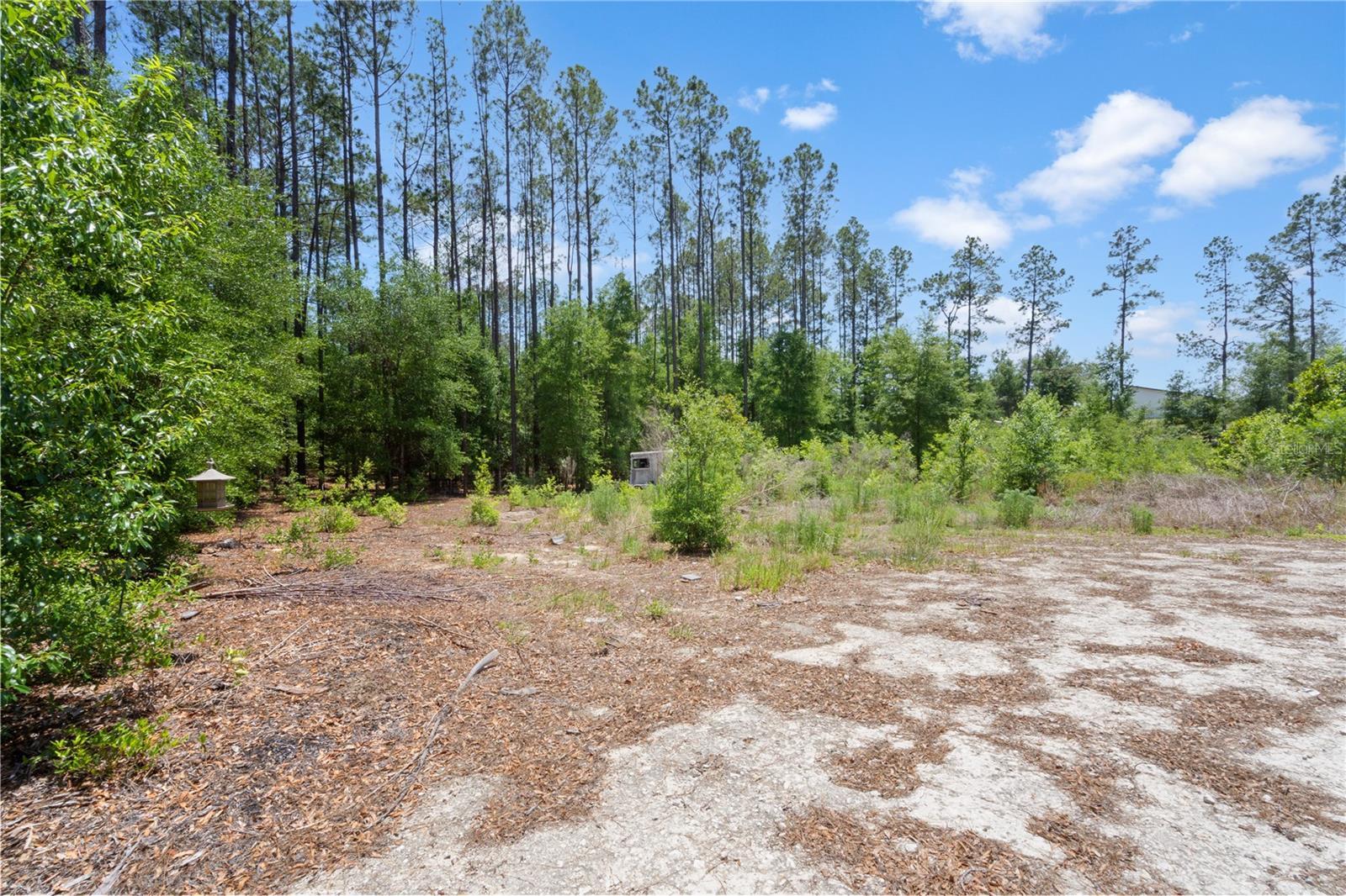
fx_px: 598
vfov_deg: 73.7
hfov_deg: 96.7
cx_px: 673
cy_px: 448
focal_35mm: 16
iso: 250
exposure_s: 1/15
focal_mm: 16
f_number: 22
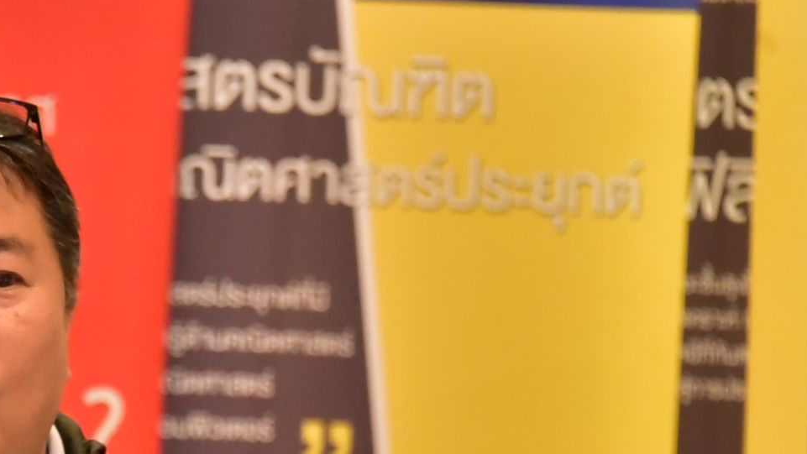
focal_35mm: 436
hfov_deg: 4.9
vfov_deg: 2.8
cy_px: 644
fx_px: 9332
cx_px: -74
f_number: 5.6
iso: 8000
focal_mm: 160
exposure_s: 1/100
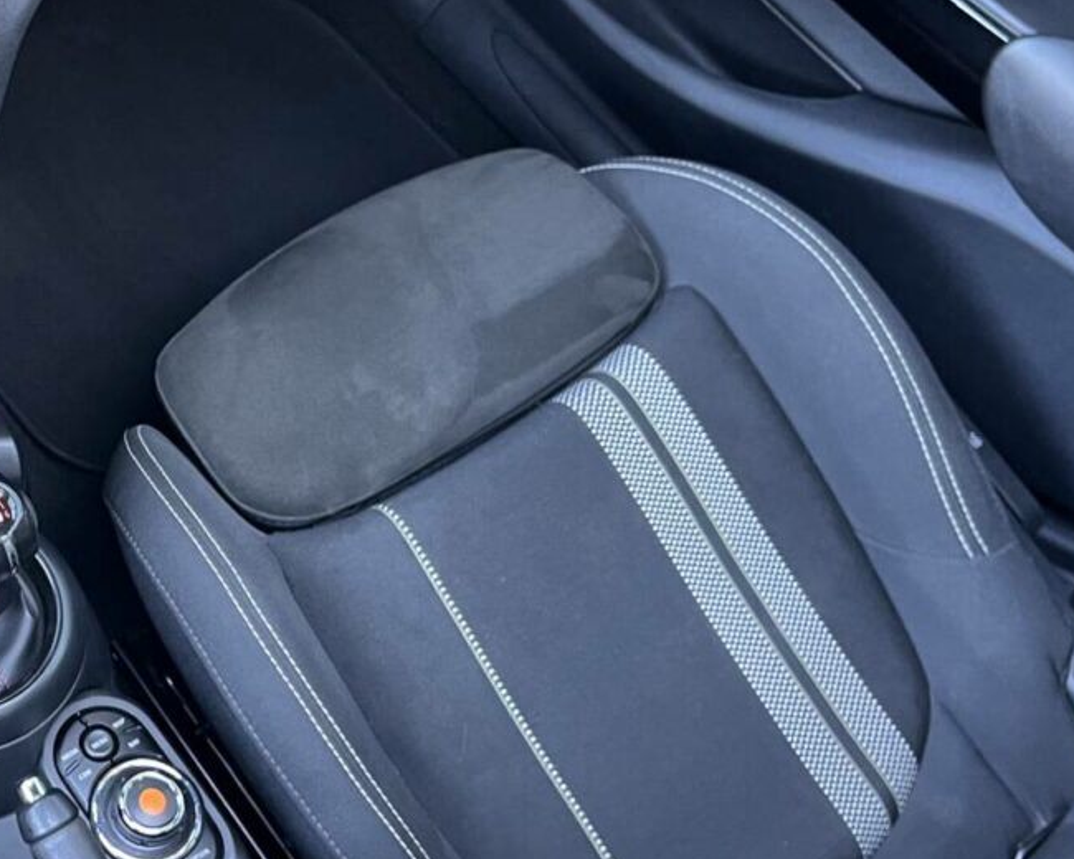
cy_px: 444
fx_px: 1907
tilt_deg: -63.9
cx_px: -48
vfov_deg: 25.4
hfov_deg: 29.0
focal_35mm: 60
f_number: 1.6
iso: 400
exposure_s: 1/60
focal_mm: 5.1
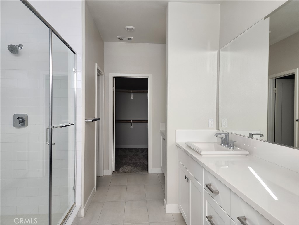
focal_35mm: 23
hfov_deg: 73.9
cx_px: 150
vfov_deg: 58.9
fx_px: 199
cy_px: 112
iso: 100
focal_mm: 6.4
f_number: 1.8
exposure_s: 1/180
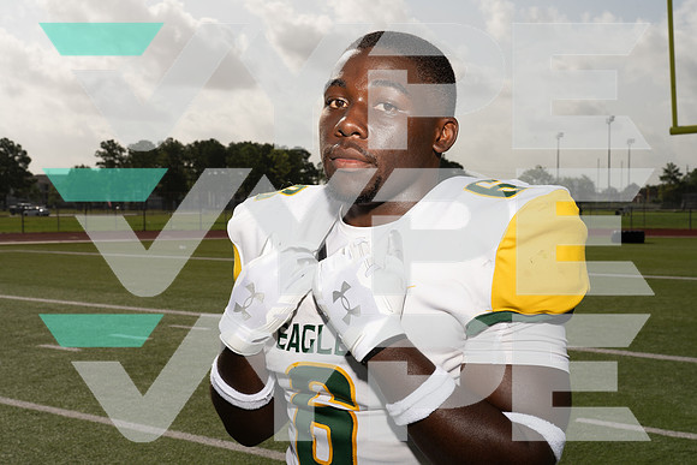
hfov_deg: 43.6
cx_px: 348
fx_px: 871
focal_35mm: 45
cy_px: 232
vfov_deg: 29.9
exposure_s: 1/250
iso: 100
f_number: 11
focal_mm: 45
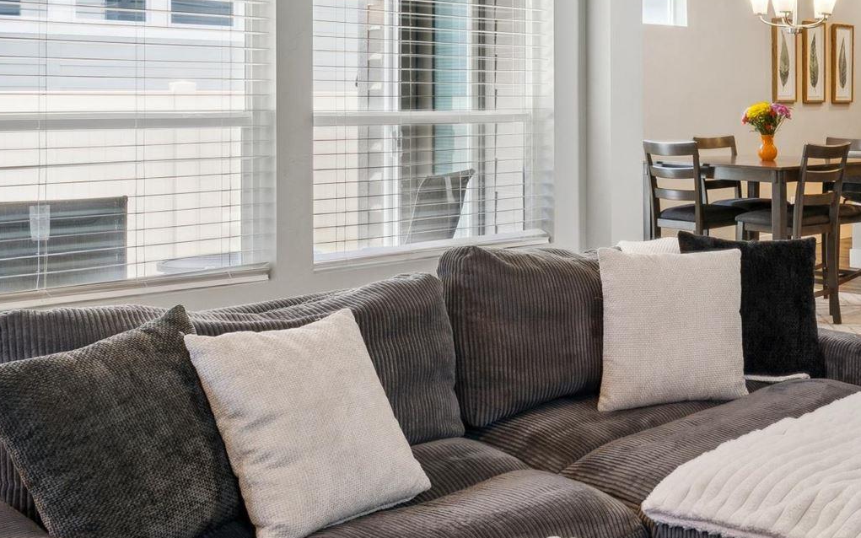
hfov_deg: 39.8
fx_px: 1108
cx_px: 748
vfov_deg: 26.8
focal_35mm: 47
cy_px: 112
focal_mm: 15.4
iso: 400
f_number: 13
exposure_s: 1/8
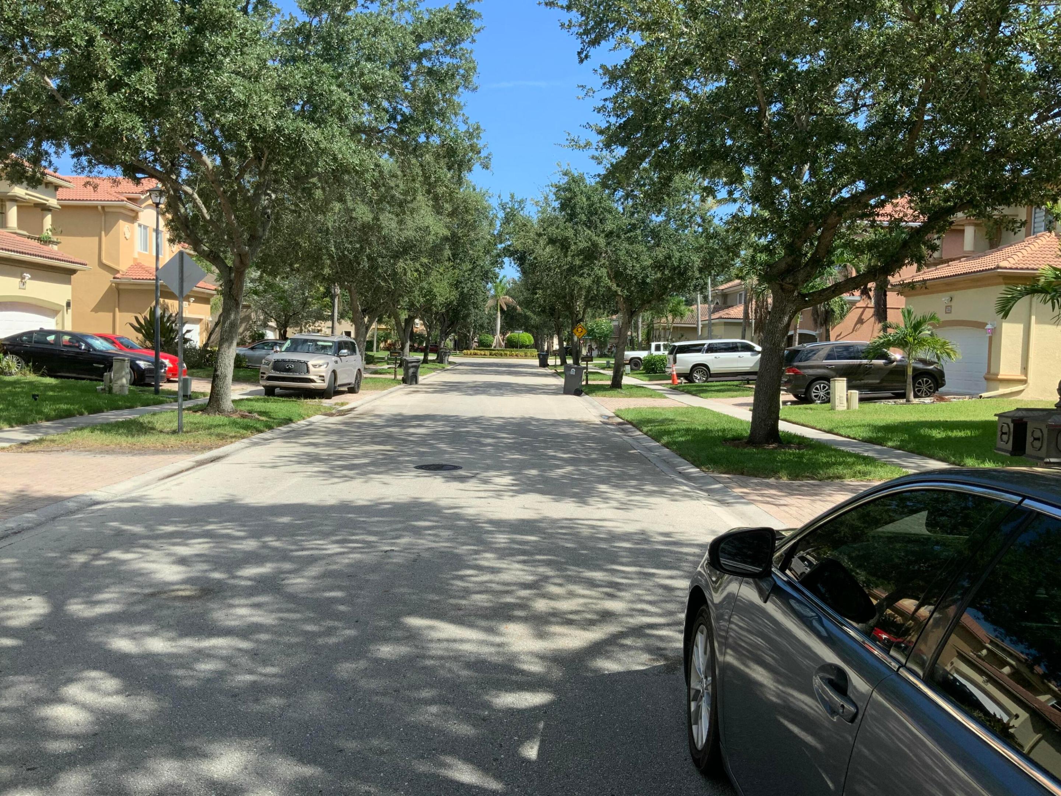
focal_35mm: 29
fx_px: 889
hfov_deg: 61.7
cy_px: 398
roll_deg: -0.2
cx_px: 530
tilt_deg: -2.7
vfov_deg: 48.2
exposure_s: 1/1121
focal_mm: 3
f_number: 1.8
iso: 16
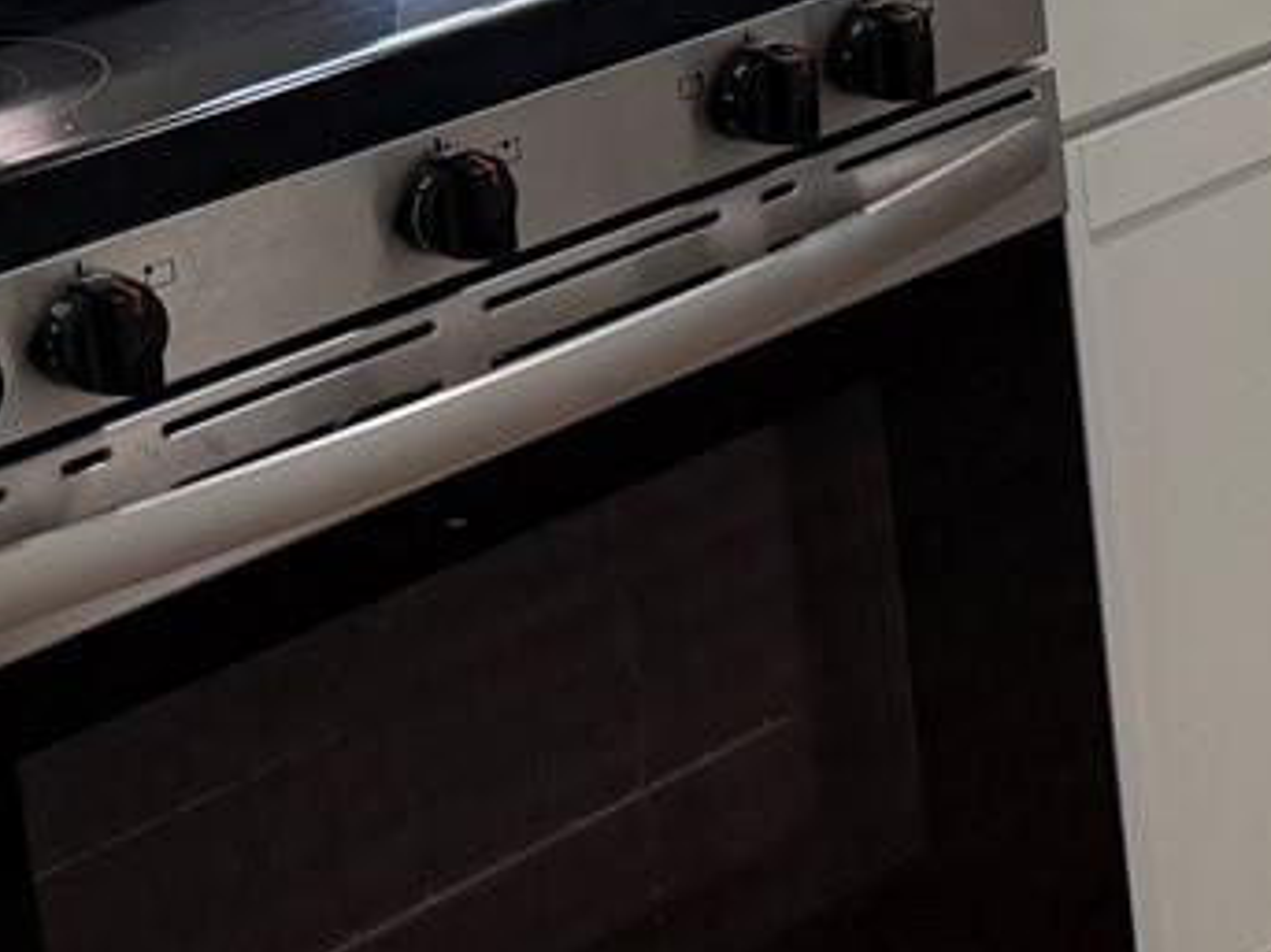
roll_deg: +3.1
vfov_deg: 12.6
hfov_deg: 14.9
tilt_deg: -11.0
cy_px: -463
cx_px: 2394
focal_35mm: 112
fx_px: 4111
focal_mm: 6.76
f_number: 1.78
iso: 100
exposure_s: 1/120
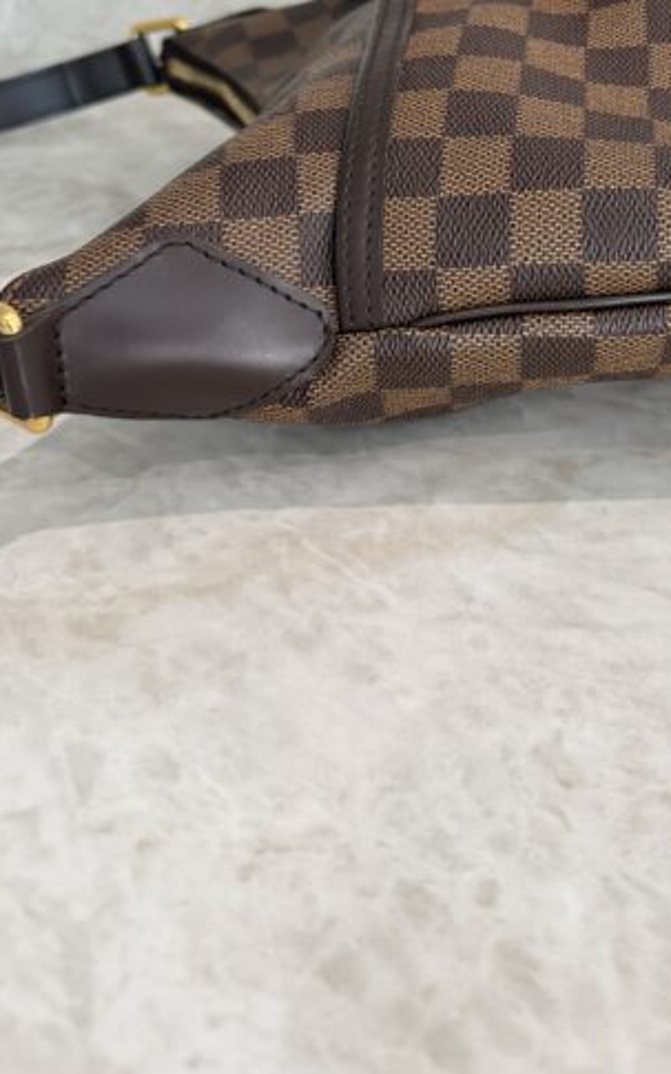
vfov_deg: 45.3
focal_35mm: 42
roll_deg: -1.9
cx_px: 587
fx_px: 1229
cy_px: 248
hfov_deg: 29.4
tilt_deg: -22.3
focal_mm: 6.76
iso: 160
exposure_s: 1/60
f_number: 1.78
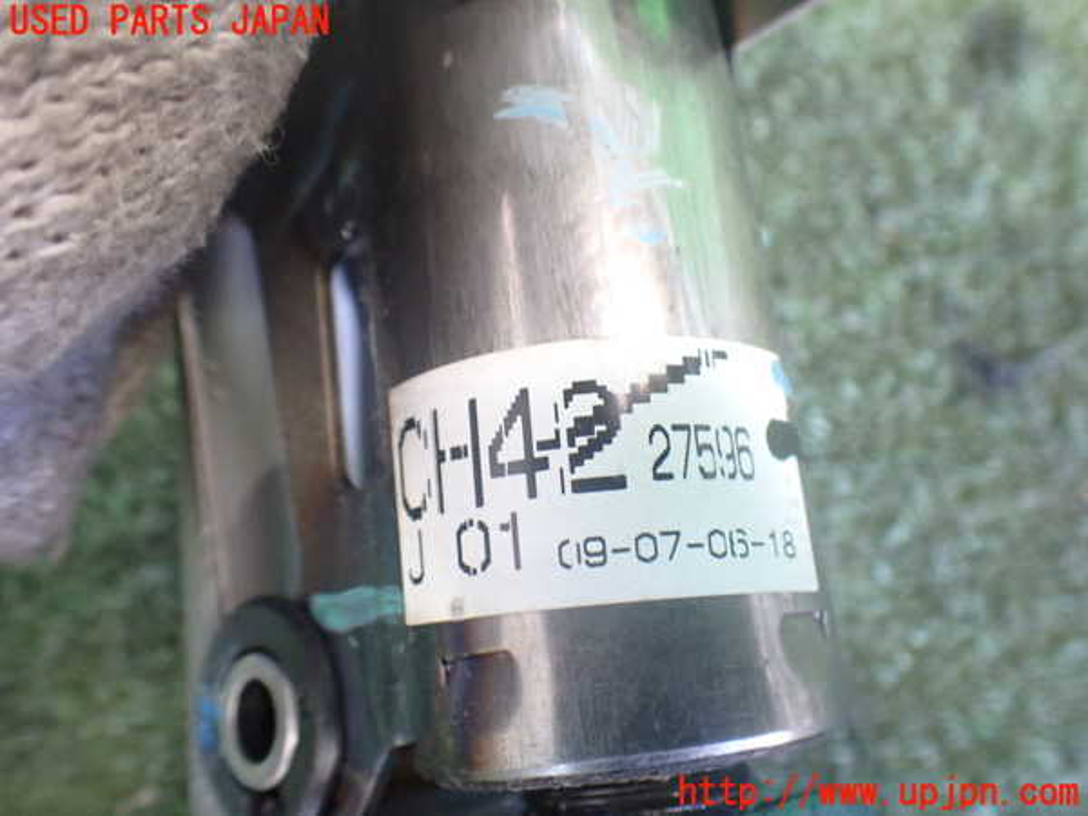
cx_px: 544
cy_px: 408
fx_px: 943
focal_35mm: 30
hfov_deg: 60.0
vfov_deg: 46.8
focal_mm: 5.4
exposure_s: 1/50
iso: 800
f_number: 2.3
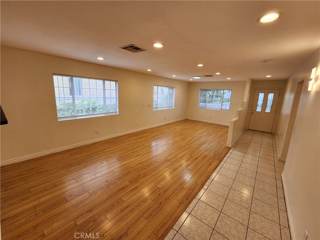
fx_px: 120
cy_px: 120
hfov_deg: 106.2
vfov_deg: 89.9
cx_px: 160
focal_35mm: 13
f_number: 2.2
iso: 50
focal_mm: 2.2
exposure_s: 1/60
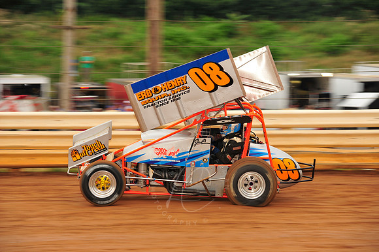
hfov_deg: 13.3
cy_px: 126
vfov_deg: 8.8
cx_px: 190
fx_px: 1631
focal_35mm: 155
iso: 500
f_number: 8
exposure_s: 1/320
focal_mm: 155
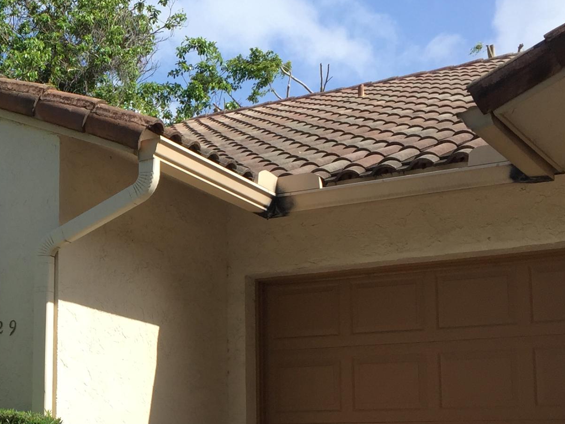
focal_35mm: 72
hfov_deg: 25.5
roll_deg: -1.8
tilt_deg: +9.6
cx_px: -23
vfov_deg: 20.3
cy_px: 305
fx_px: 1175
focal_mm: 4.15
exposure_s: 1/1276
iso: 32
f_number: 2.2
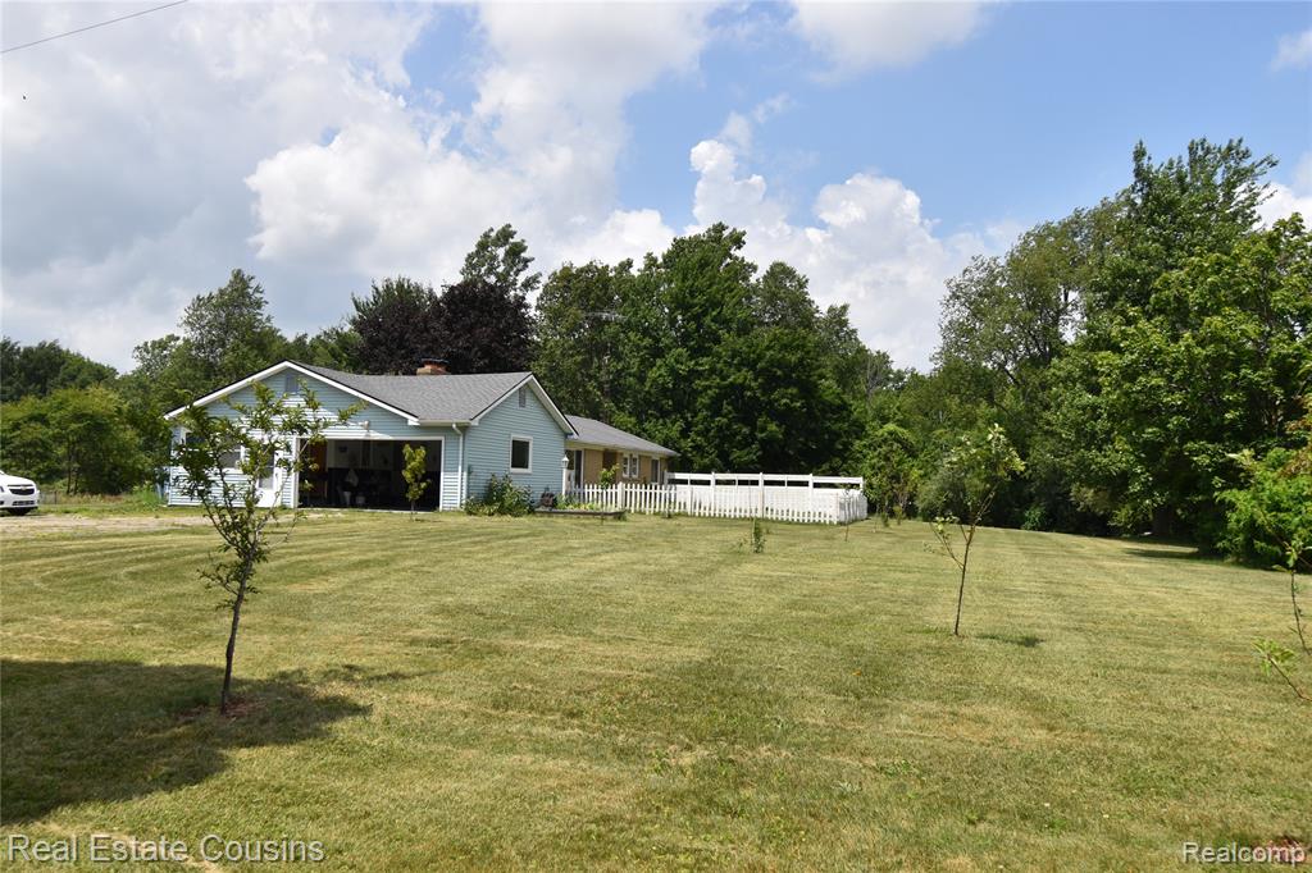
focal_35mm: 30
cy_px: 436
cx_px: 656
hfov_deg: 61.9
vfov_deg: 43.6
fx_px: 1093
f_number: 9
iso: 100
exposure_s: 1/320
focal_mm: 20
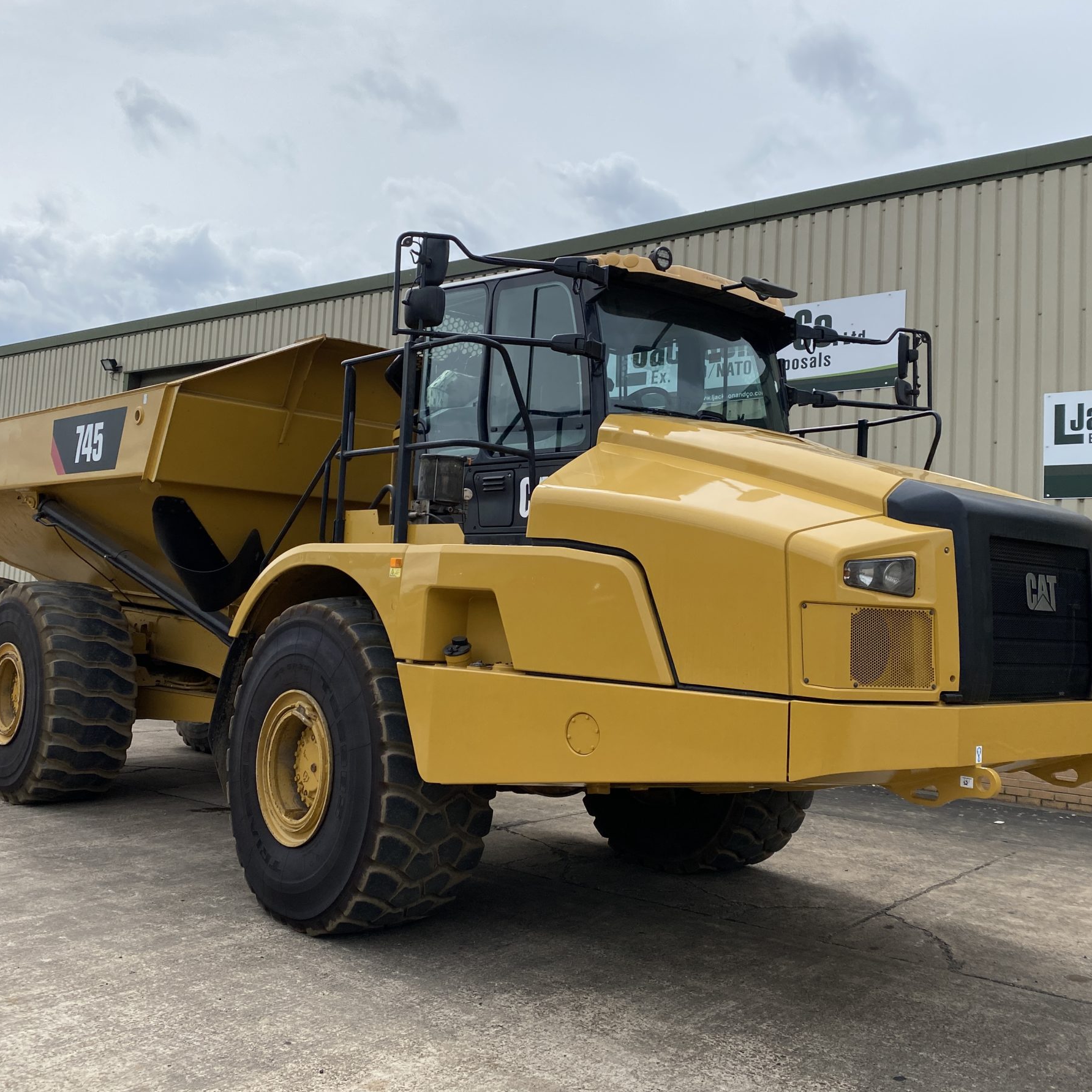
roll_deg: -3.6
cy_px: 505
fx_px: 1178
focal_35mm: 33
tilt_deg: +4.7
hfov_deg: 49.7
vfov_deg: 49.7
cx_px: 586
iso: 32
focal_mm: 4.25
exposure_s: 1/5025
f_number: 1.8
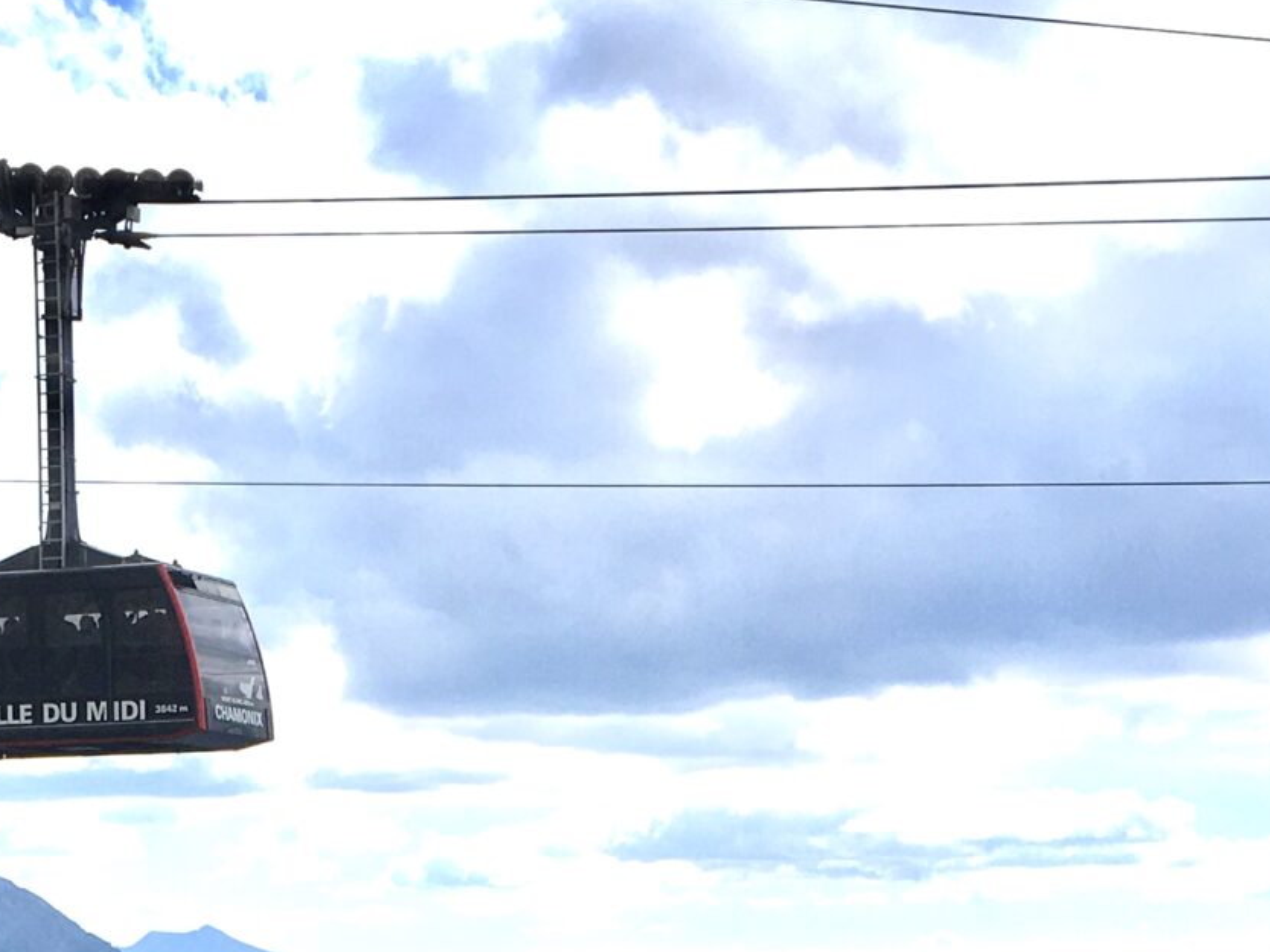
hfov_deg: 21.8
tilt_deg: -4.4
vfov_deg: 15.7
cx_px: 318
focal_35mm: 89
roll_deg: -0.5
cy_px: 1270
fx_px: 3266
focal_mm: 4.15
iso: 25
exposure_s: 1/2653
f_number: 2.2
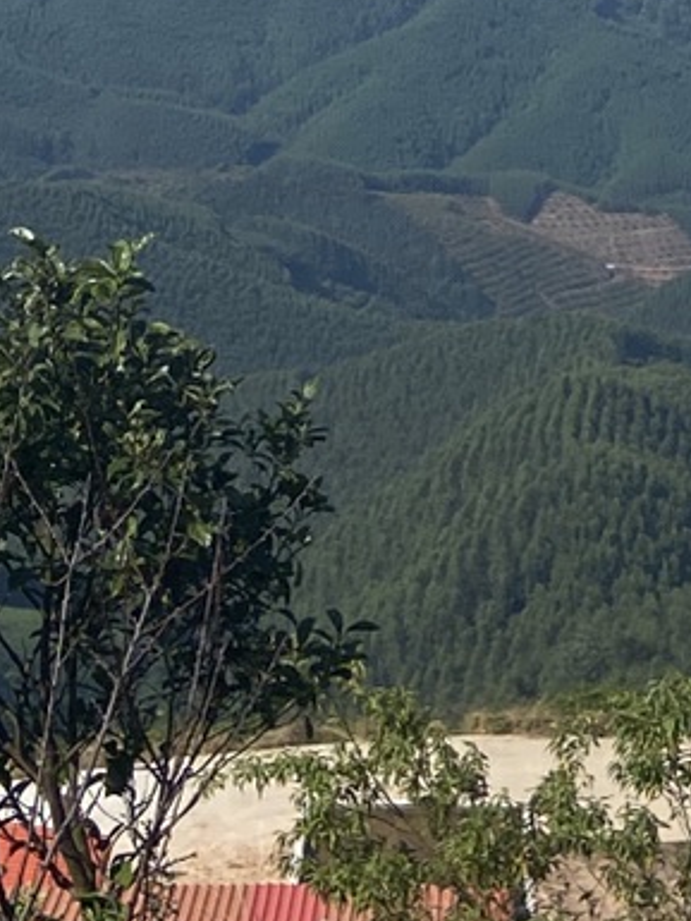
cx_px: 669
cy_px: -667
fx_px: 3591
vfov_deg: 13.3
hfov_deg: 10.9
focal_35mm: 135
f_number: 1.8
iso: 32
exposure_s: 1/4608
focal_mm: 4.25
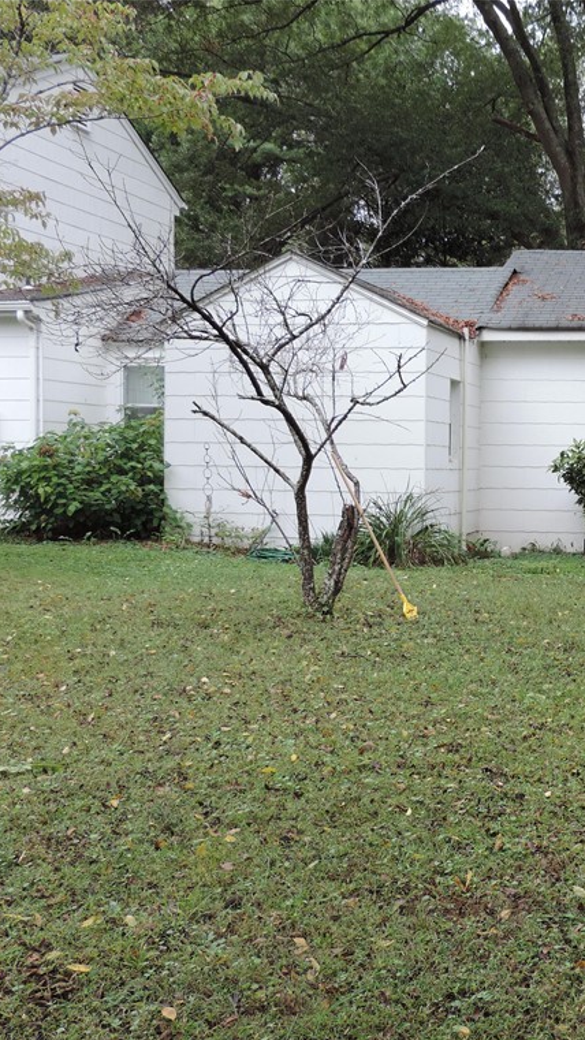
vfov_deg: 46.4
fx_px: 1214
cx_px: 588
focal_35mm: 44
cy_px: 523
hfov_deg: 25.7
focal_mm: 5.3
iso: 80
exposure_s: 1/60
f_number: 3.1
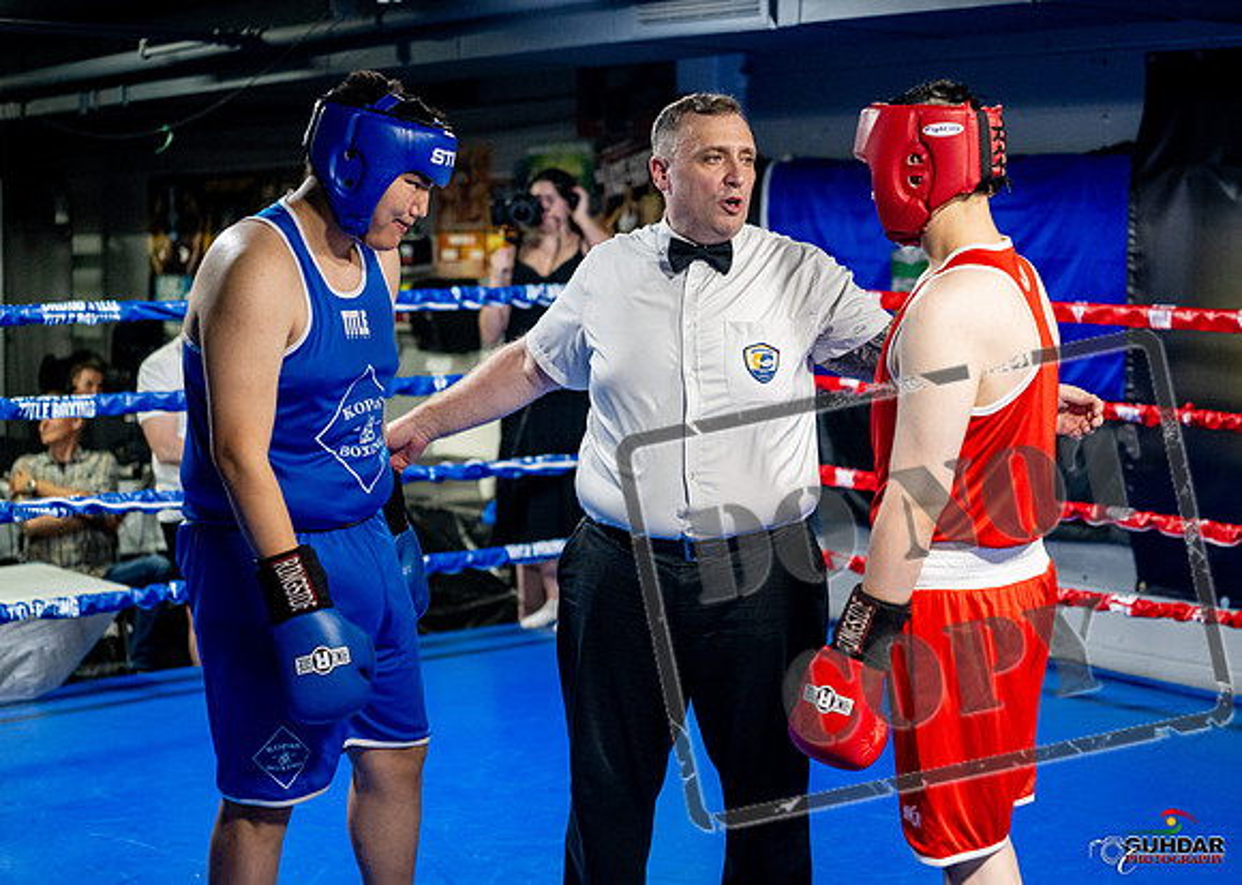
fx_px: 2098
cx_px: 733
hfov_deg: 32.9
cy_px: 489
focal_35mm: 60
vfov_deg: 23.8
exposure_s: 1/1000
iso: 4000
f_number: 2
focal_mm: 50
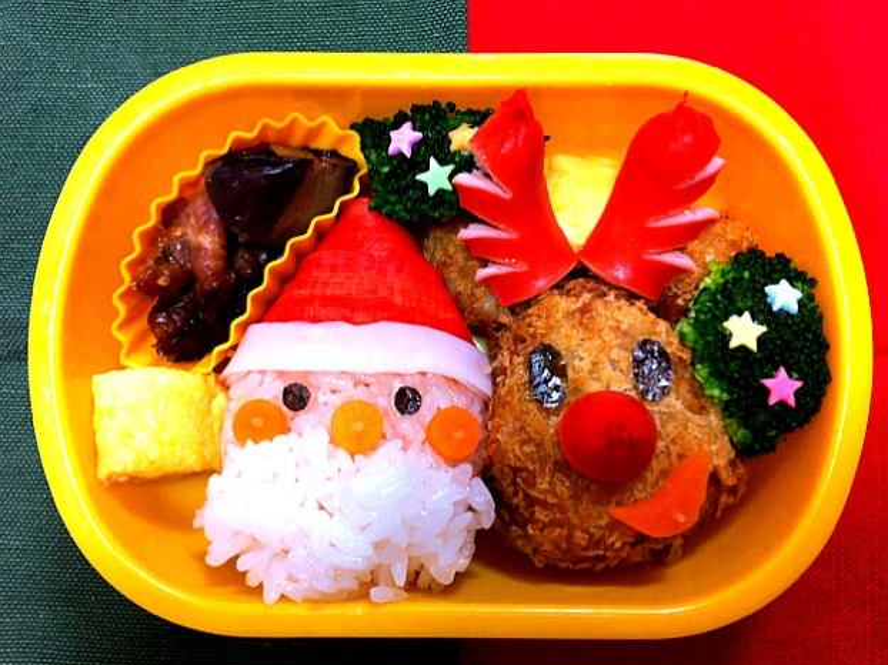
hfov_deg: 51.4
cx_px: 433
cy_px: 340
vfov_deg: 39.6
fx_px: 923
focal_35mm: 36
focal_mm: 3.85
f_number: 2.8
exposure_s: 1/15
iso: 125
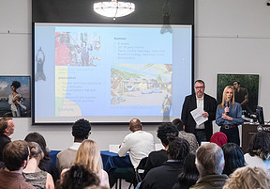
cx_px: 179
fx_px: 700
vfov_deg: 15.3
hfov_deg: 21.7
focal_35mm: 92
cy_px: 111
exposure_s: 1/200
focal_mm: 44
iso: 6400
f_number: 4
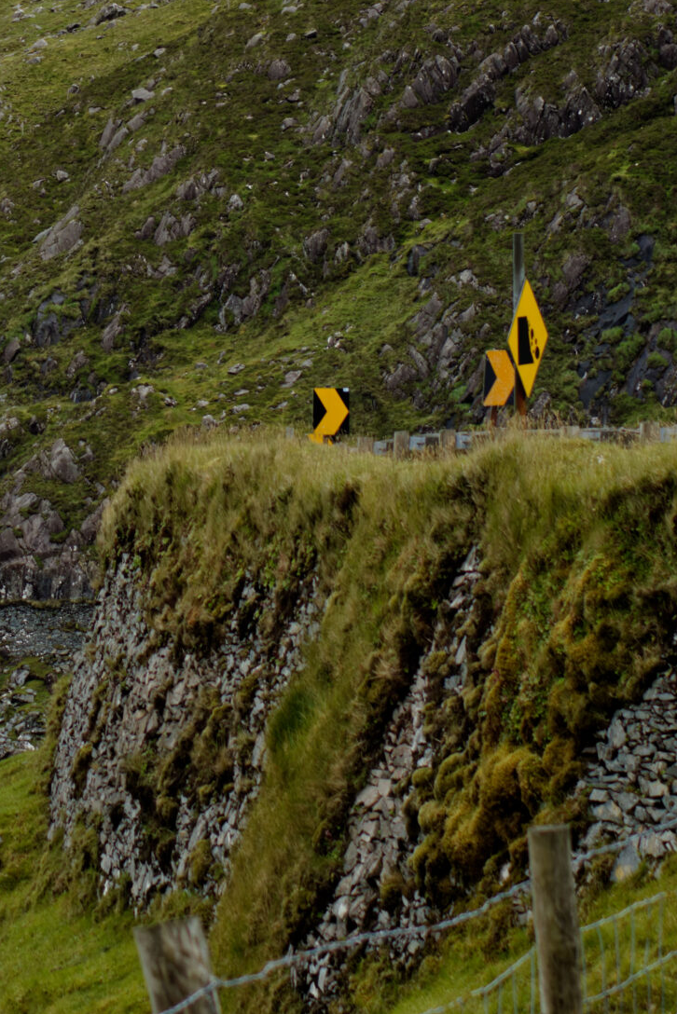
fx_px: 6962
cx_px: 183
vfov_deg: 8.3
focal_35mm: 247
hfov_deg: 5.6
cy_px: 40
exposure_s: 1/1000
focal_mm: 70
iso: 720
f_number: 8
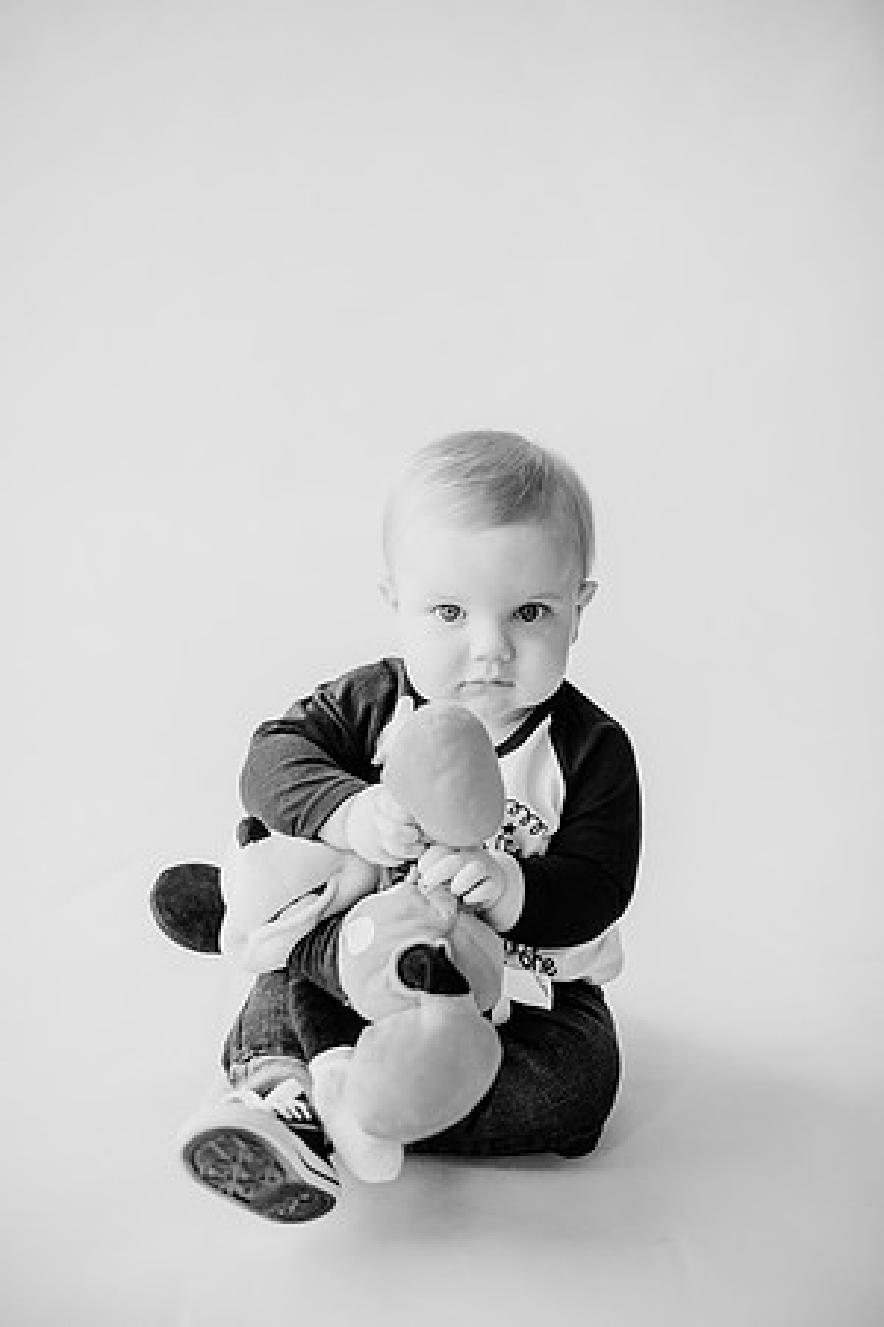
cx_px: 442
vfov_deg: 39.6
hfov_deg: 27.0
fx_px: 1842
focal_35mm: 50
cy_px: 664
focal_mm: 50
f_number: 2
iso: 500
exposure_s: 1/640
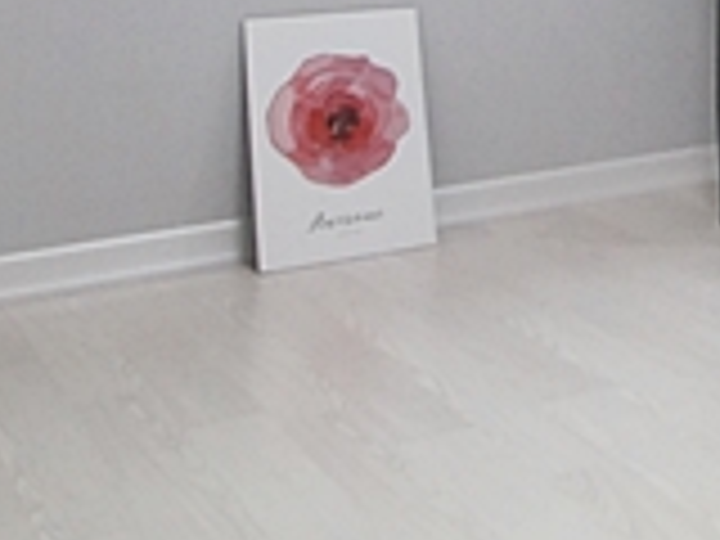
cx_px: 963
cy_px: -225
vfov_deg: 18.5
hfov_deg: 23.5
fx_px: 1498
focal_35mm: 72
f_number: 4
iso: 800
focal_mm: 10
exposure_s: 1/125
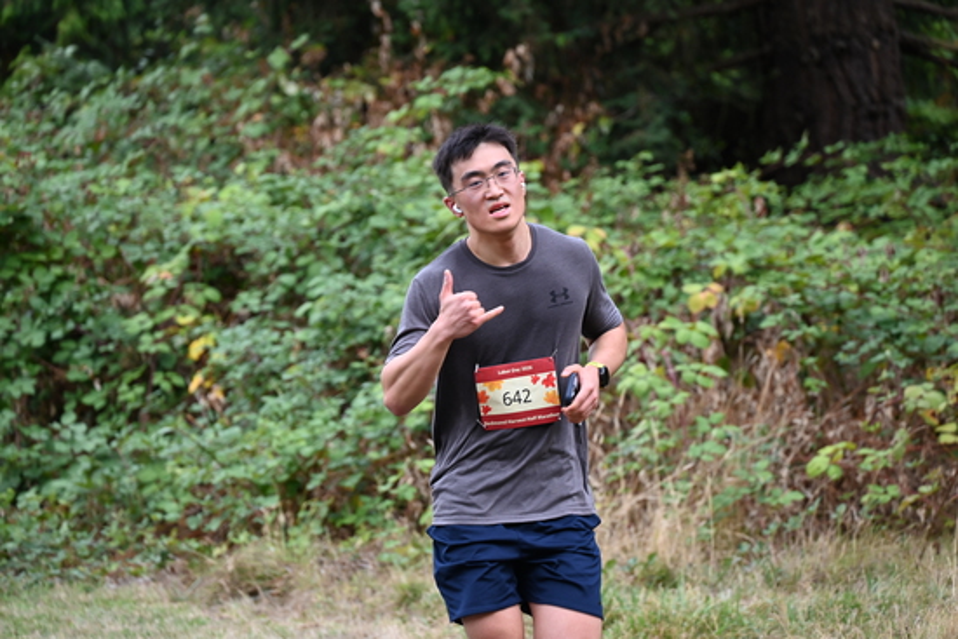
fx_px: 5323
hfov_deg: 10.3
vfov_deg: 6.9
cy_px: 320
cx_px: 479
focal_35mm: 200
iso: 640
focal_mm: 200
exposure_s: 1/250
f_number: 6.3
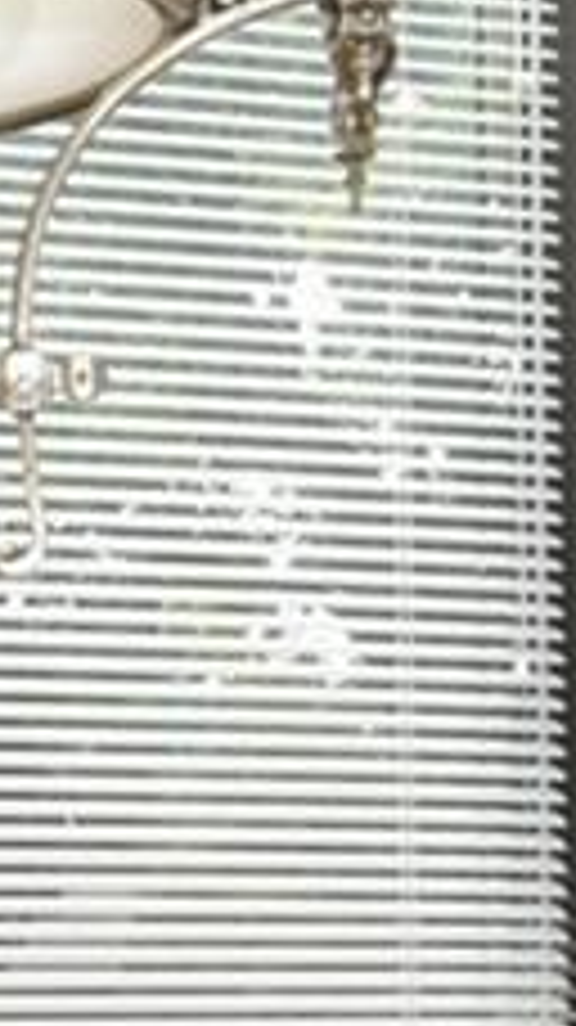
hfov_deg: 8.7
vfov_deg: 15.9
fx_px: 3589
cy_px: 1098
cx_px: -558
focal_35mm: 132
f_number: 20
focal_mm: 14
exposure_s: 1/125
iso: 1600
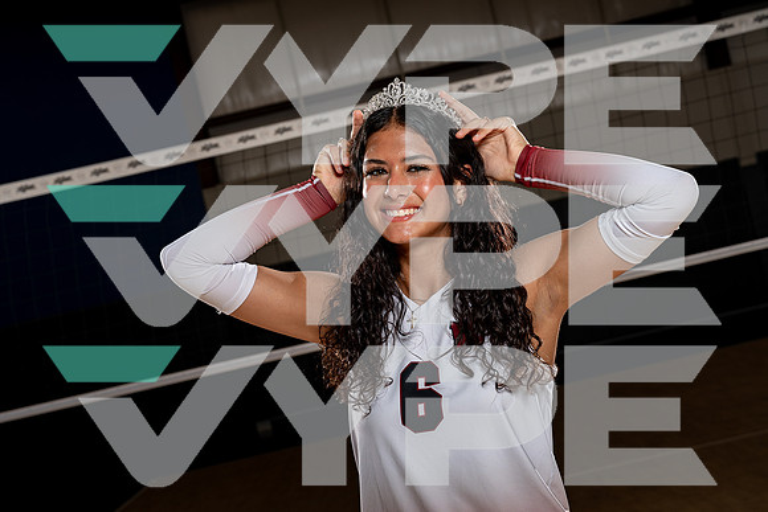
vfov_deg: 19.5
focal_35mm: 70
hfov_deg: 28.8
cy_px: 256
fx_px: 1494
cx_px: 384
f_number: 8
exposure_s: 1/250
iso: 100
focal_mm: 70
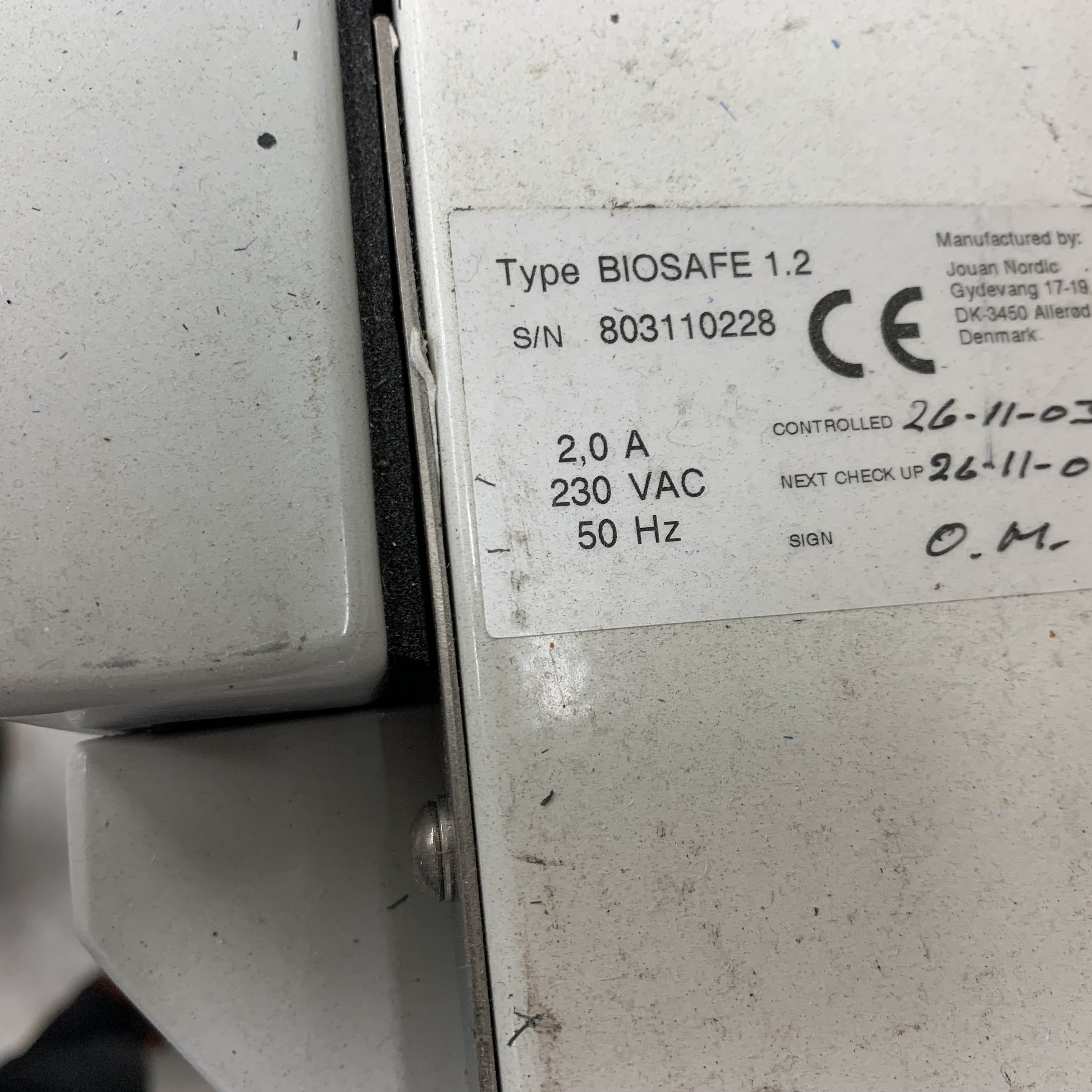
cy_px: 540
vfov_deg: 52.5
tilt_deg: -74.4
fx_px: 1106
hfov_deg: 52.5
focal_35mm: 31
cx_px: 595
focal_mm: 4.25
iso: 64
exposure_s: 1/50
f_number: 1.8
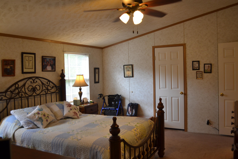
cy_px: 80
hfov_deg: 57.2
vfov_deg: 40.0
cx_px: 119
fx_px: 218
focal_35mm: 33
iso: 400
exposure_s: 1/80
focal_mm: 22
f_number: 4.5
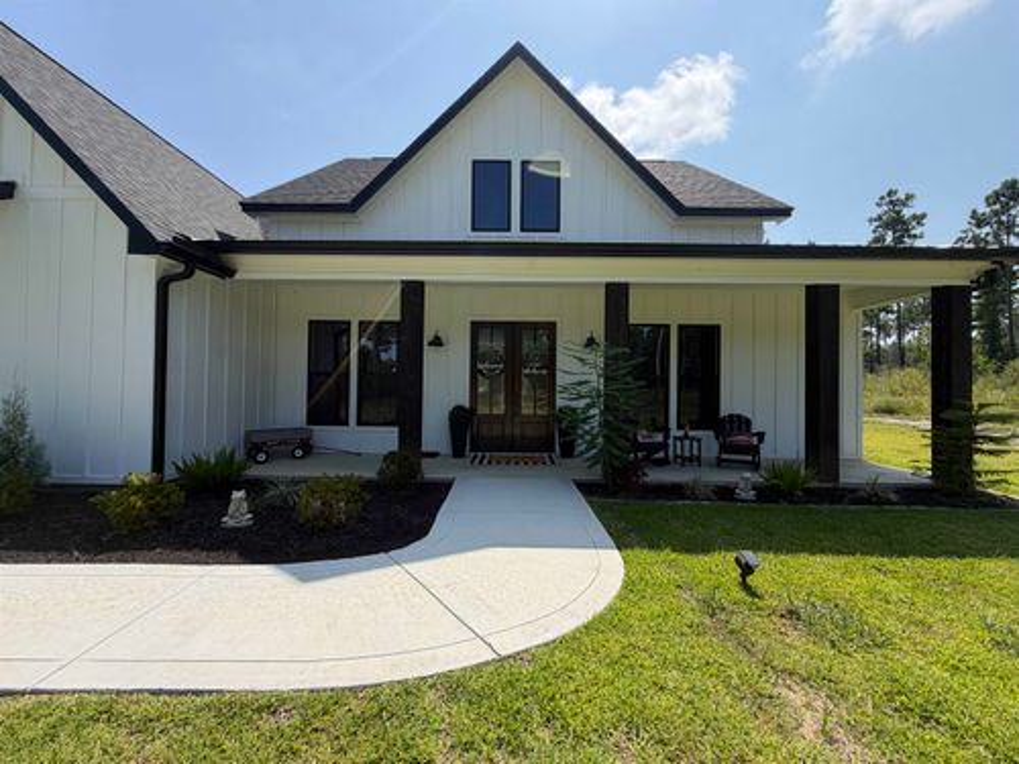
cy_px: 382
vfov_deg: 85.7
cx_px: 510
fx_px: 412
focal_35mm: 14
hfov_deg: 102.1
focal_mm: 2.22
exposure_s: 1/864
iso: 20
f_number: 2.2
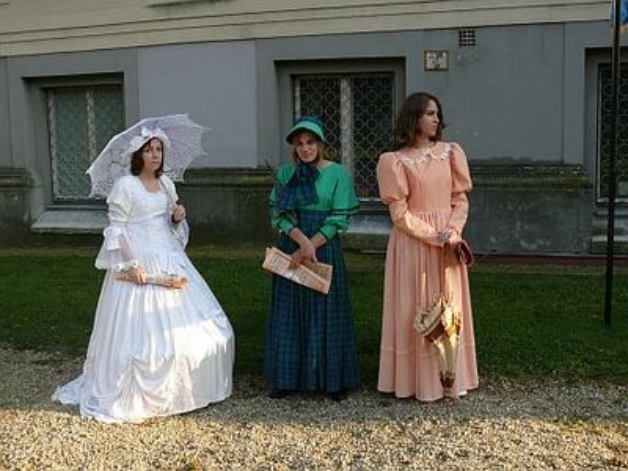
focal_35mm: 41
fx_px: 744
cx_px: 314
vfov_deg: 35.1
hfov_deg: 45.8
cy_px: 236
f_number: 4
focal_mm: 8.2
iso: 100
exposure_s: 1/200
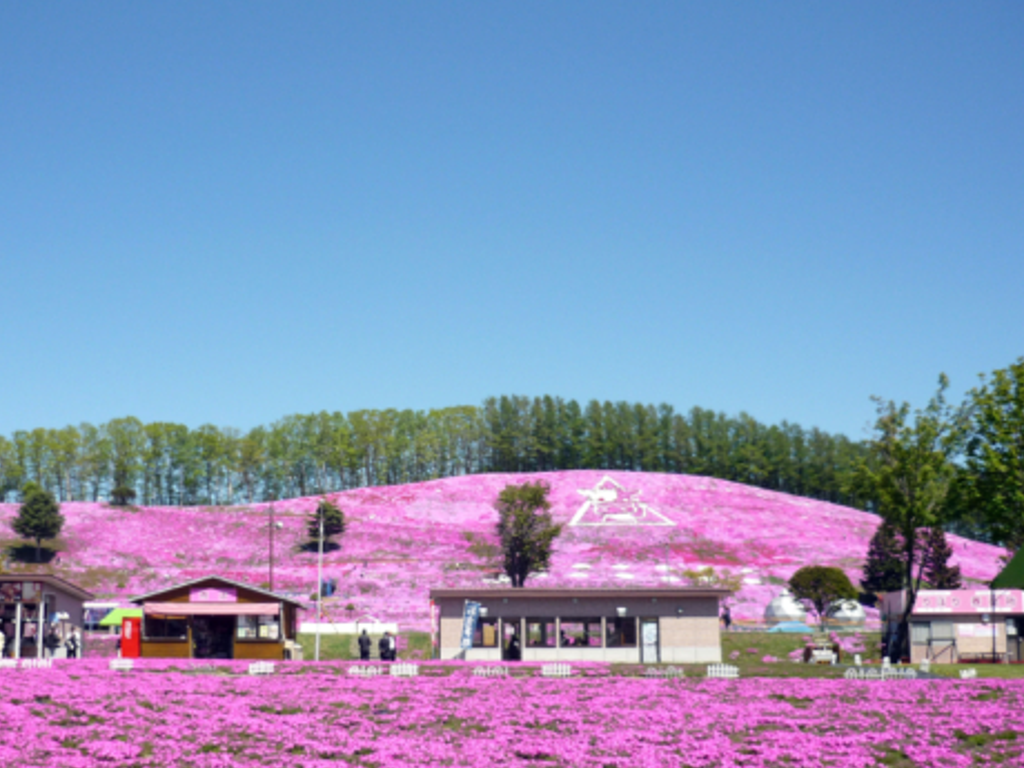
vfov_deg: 33.5
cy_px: 439
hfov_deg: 43.7
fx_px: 1272
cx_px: 427
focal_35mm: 43
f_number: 8
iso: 100
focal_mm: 5.5
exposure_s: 1/160
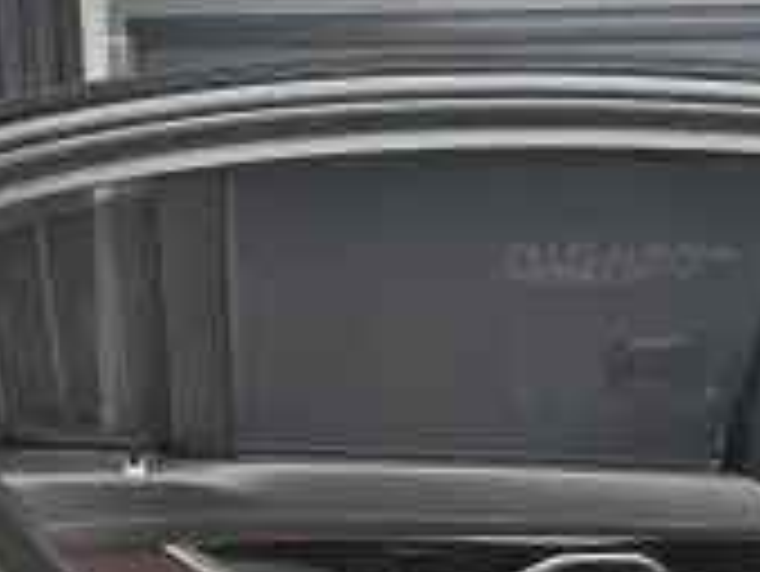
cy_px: 491
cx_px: 328
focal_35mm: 49
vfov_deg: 28.8
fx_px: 1077
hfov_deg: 38.8
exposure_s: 1/100
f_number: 1.7
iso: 160
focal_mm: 6.3
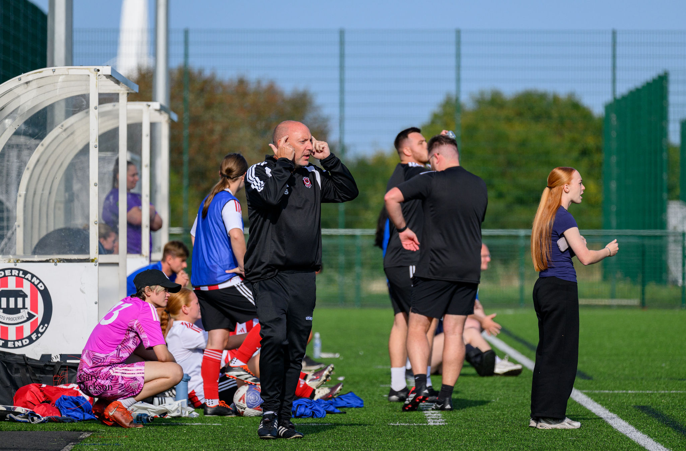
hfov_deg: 6.3
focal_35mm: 328
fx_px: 6216
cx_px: 365
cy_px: 214
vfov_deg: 4.2
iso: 400
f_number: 5.3
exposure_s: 1/2000
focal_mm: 300
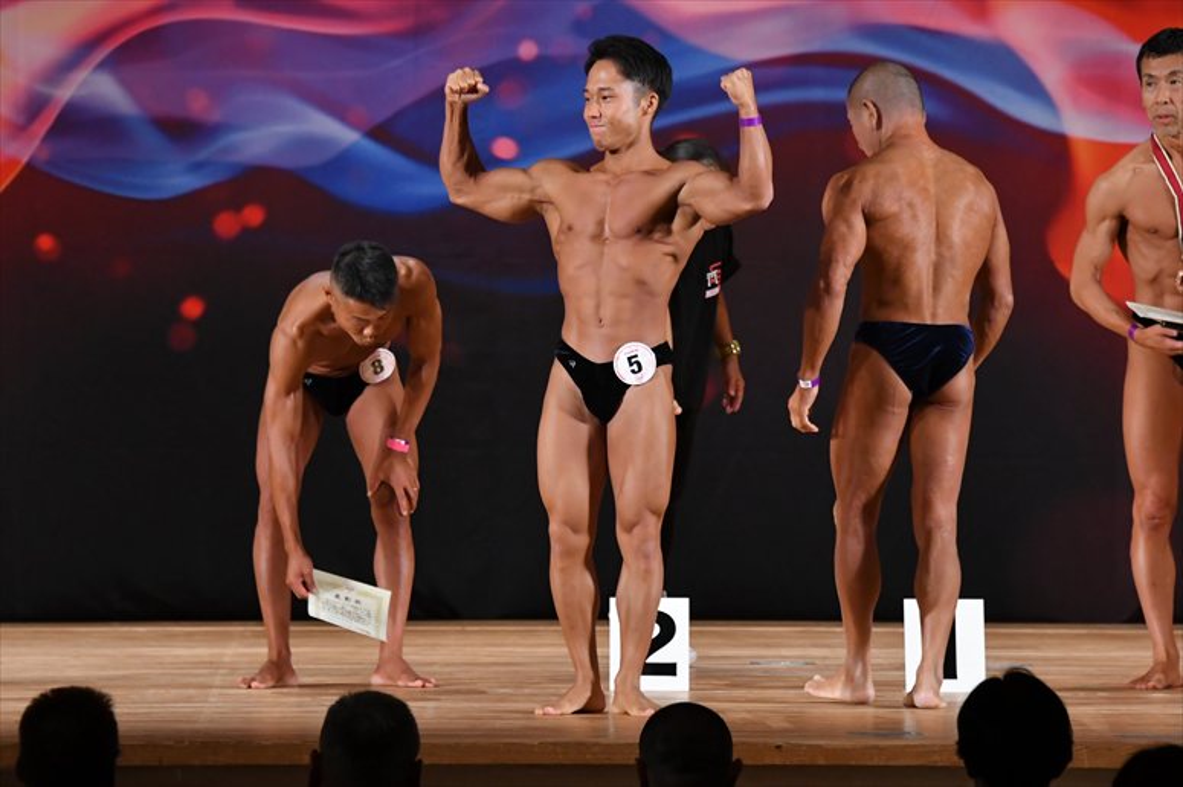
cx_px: 592
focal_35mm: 240
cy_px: 394
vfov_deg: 5.7
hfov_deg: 8.6
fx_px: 7883
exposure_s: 1/400
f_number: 5.6
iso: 3200
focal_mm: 160
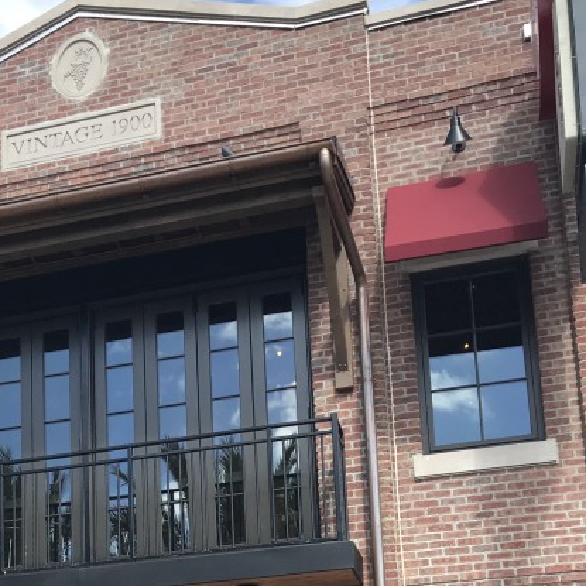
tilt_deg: +13.1
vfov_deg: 26.2
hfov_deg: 27.6
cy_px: 631
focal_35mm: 61
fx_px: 1168
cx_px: 113
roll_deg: +0.9
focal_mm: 3.99
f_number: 1.8
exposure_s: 1/1140
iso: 20
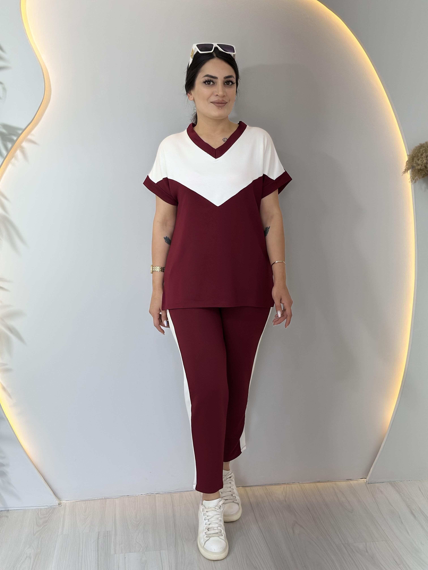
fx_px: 791
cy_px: 285
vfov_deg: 39.7
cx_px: 214
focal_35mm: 48
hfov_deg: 30.3
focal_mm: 6.86
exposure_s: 1/221
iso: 80
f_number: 1.78
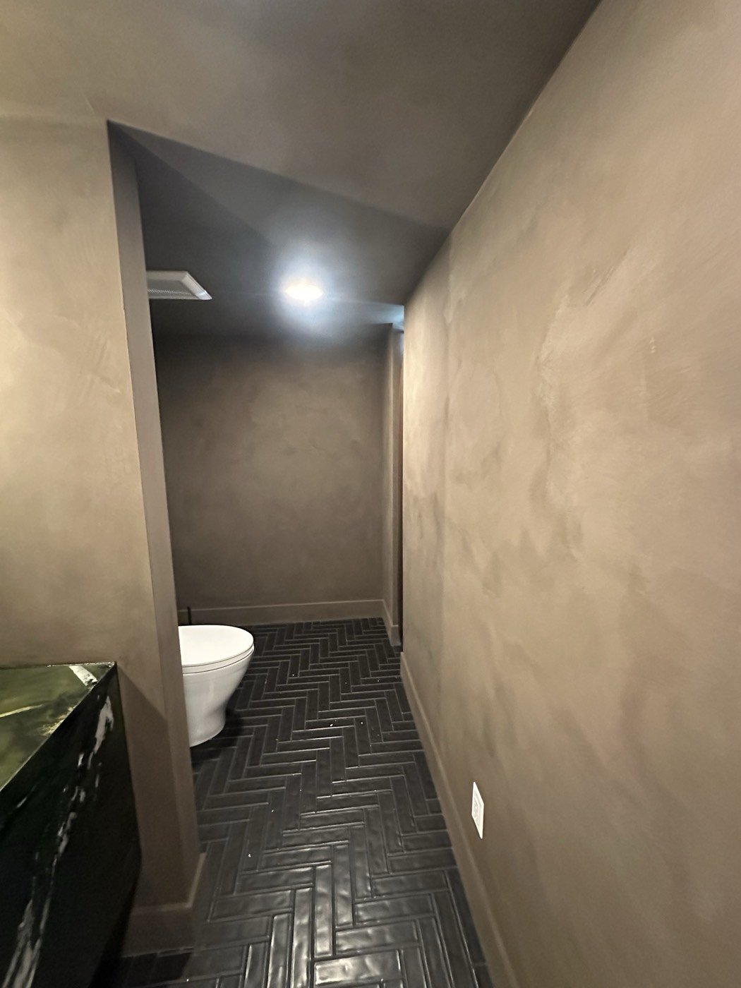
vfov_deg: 102.1
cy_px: 494
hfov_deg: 85.7
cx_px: 370
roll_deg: -0.5
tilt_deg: -8.9
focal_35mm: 14
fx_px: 400
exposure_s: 1/60
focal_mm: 2.22
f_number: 2.2
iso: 1250
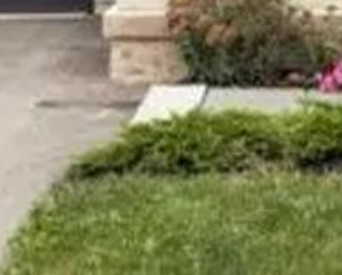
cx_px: 278
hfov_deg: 15.4
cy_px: -200
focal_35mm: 124
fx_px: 1257
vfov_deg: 11.6
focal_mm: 6.76
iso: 100
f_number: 1.78
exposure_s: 1/2611
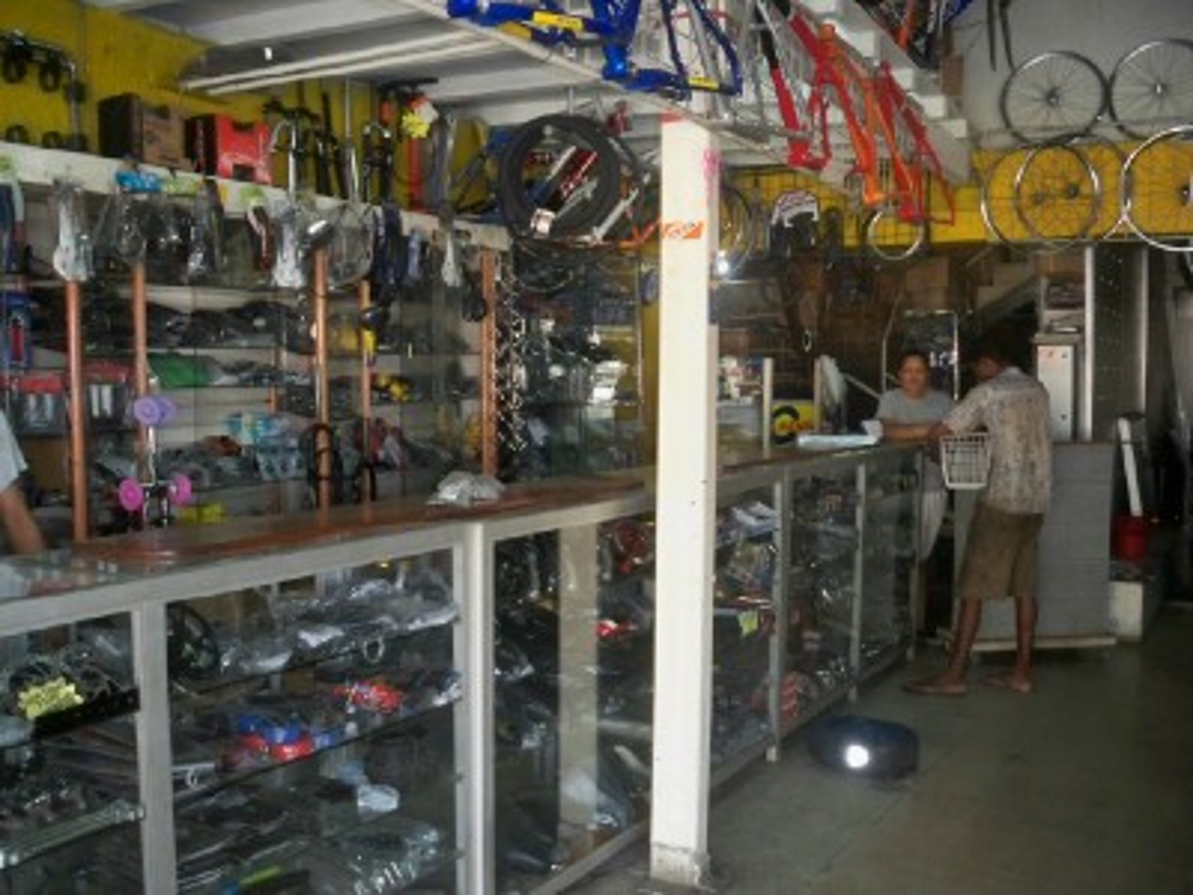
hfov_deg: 52.6
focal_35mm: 35
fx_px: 1206
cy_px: 448
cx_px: 596
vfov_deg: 40.7
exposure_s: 1/60
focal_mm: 6.3
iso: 400
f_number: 3.1
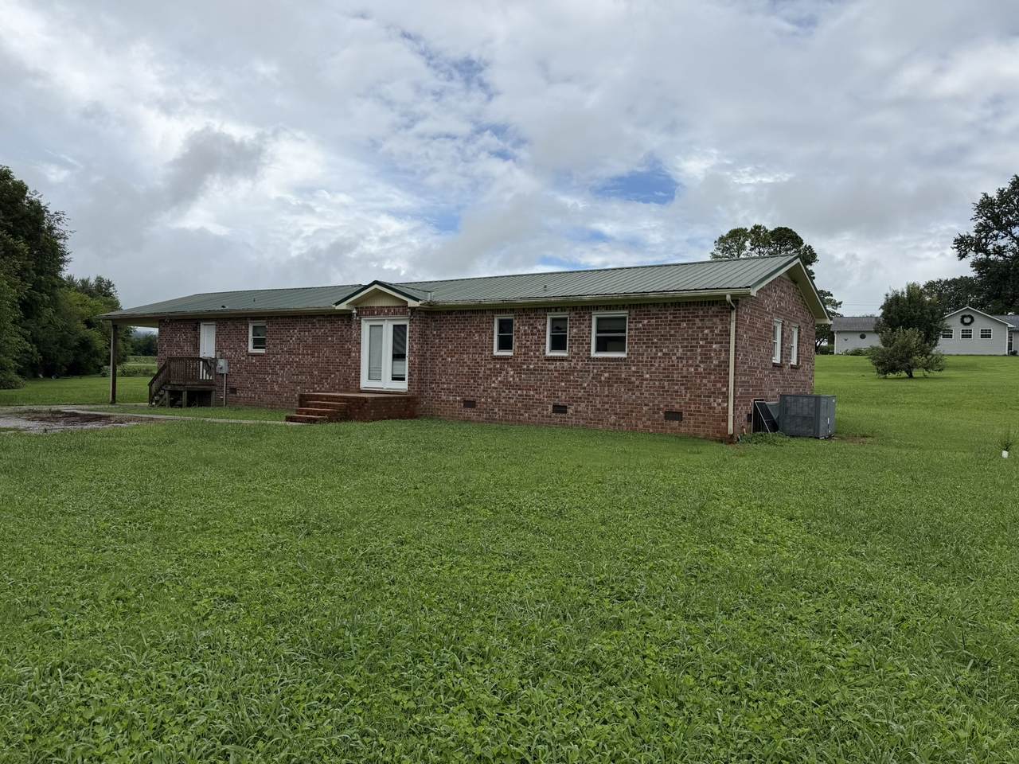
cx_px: 510
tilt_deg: -1.9
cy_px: 382
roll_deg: -2.0
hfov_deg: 71.6
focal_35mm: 24
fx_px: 706
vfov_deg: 56.8
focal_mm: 6.76
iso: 80
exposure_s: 1/7353
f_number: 1.78
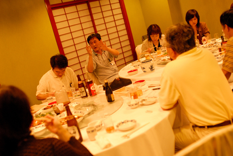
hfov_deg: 46.3
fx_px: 272
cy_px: 78
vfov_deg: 32.0
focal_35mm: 42
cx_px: 116
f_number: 2
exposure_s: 1/90
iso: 800
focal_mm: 28
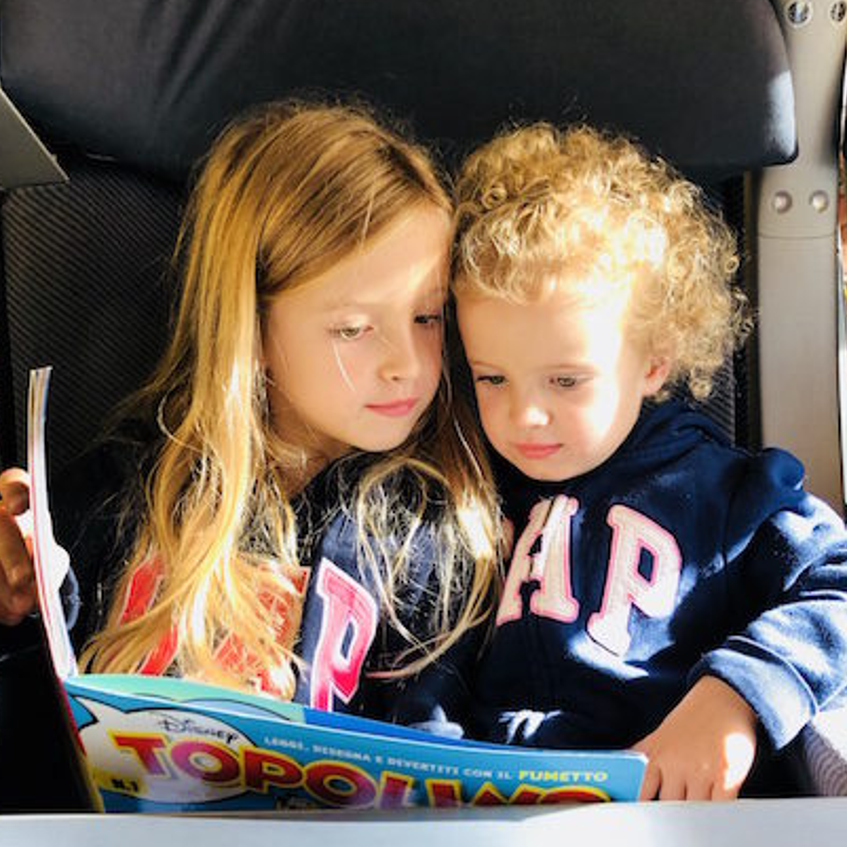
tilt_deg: -7.8
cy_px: 450
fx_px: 1024
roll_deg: -2.7
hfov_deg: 44.9
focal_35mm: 37
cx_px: 427
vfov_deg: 44.9
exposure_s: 1/40
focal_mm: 4
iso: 32
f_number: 1.8
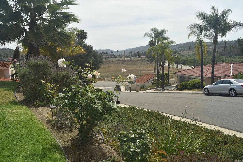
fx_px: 216
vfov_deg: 41.1
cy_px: 81
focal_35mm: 32
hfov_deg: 58.7
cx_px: 122
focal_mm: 32
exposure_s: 1/200
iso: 100
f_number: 9
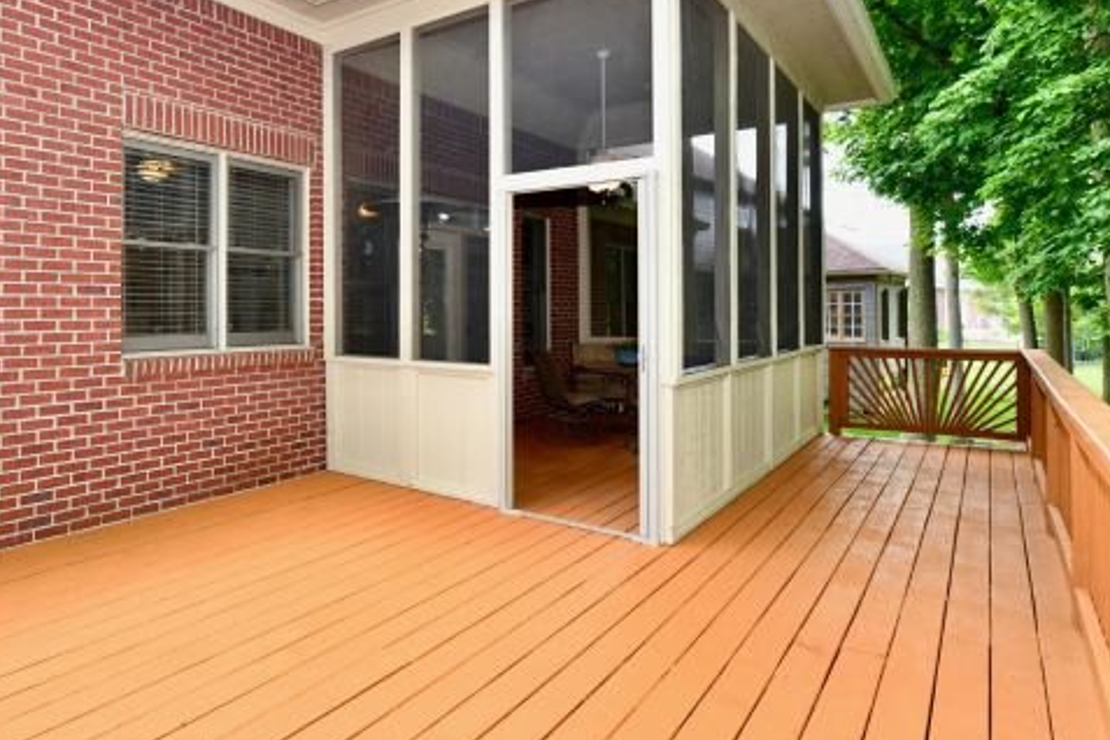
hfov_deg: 74.7
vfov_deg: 57.1
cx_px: 323
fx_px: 678
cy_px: 326
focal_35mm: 22
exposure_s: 1/100
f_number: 6.3
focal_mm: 14
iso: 640
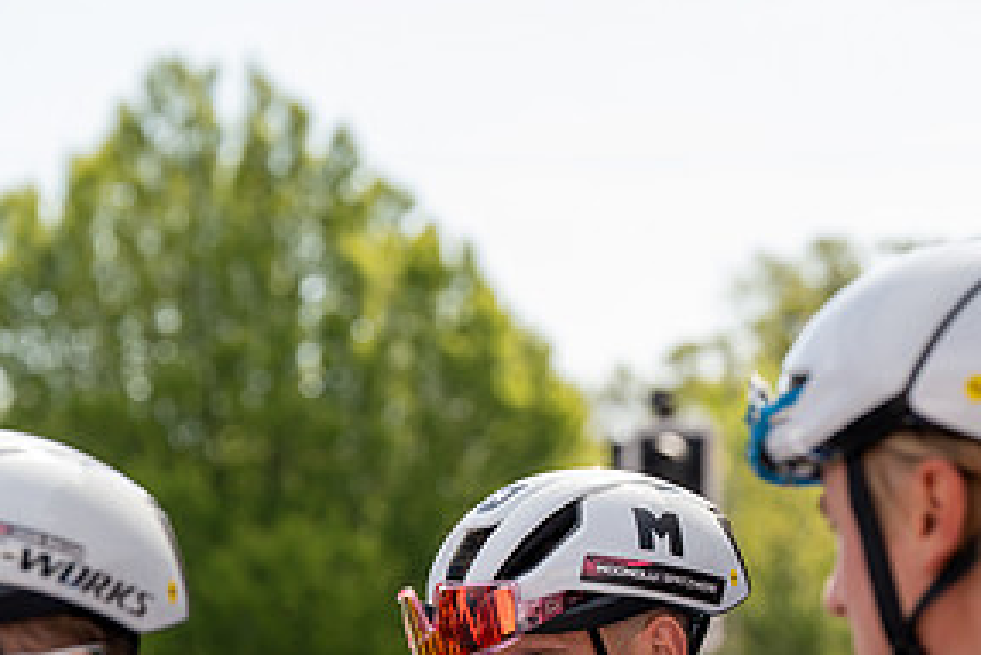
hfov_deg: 10.7
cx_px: 484
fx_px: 5234
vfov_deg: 7.1
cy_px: 758
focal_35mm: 192
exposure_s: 1/1000
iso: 500
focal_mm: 122
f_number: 5.6
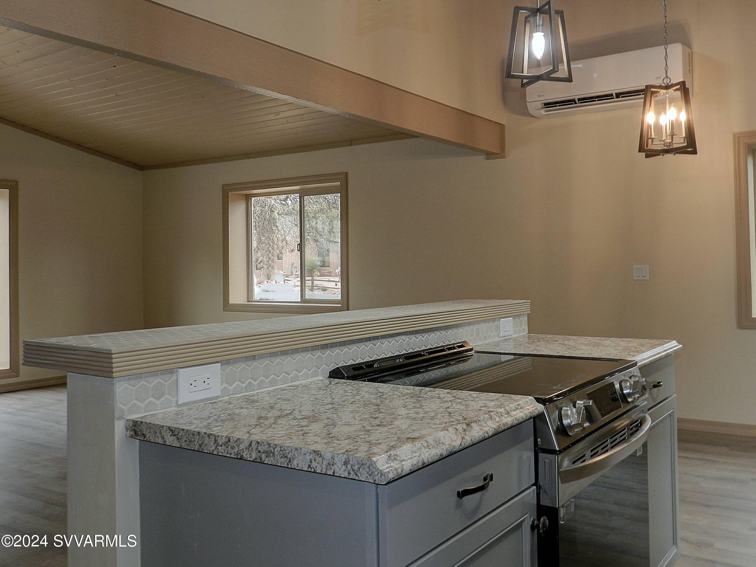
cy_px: 284
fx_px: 699
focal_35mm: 32
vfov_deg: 44.2
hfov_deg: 56.8
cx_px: 378
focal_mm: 5.6
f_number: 3.7
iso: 160
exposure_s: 1/50
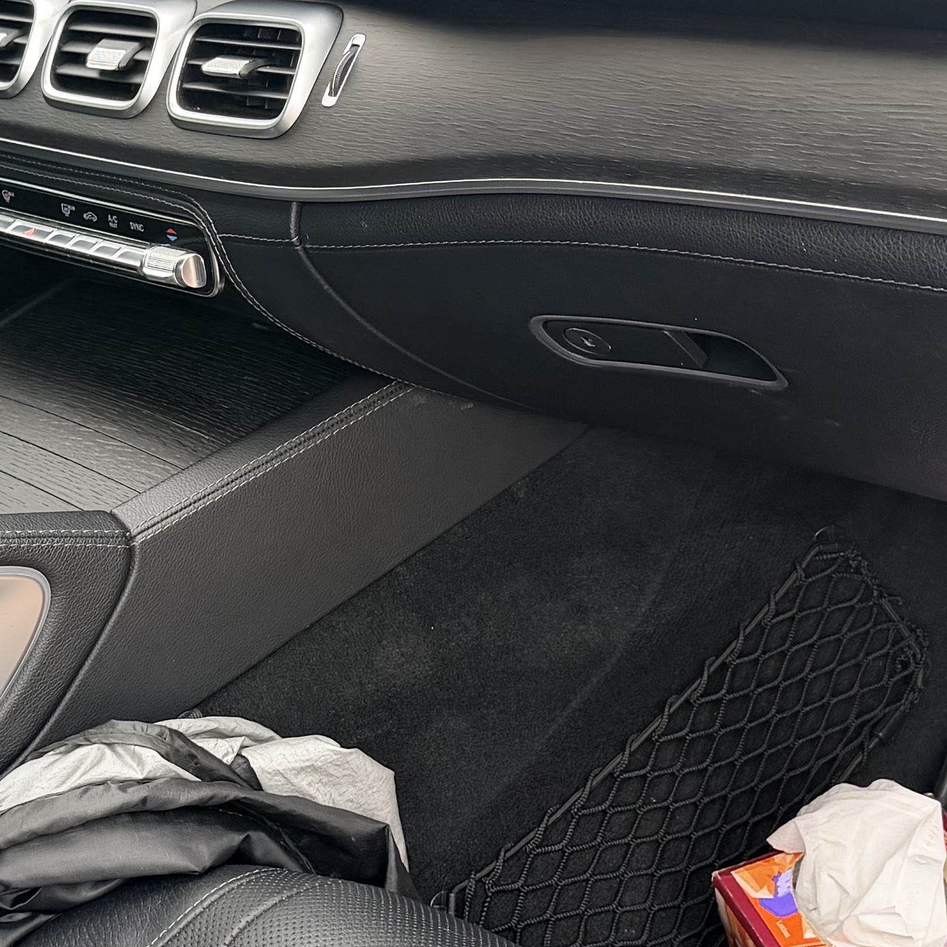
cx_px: 8
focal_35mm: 80
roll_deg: +23.3
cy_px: 441
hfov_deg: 21.0
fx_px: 2476
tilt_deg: -25.2
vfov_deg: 21.6
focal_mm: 6.76
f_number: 1.78
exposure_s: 1/257
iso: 80
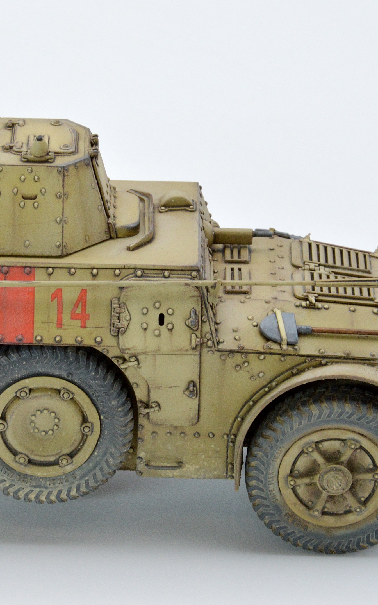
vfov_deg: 9.9
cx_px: 103
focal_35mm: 212
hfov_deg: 6.2
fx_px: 3494
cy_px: 302
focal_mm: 92
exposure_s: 1/20
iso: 800
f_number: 18
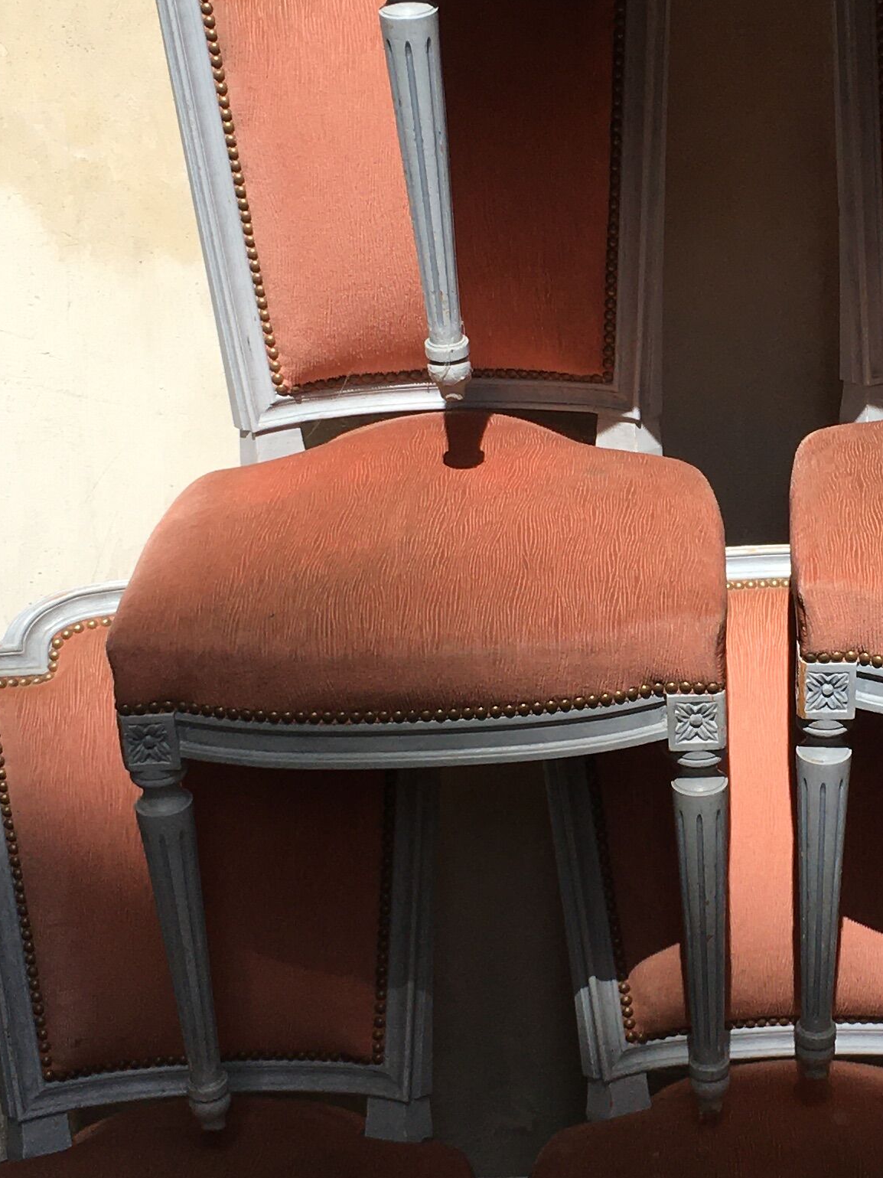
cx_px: 758
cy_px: 583
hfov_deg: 19.1
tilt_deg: -16.6
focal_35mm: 76
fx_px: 2585
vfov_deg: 25.7
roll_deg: +1.9
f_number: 2.2
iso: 25
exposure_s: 1/1603
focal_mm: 4.15
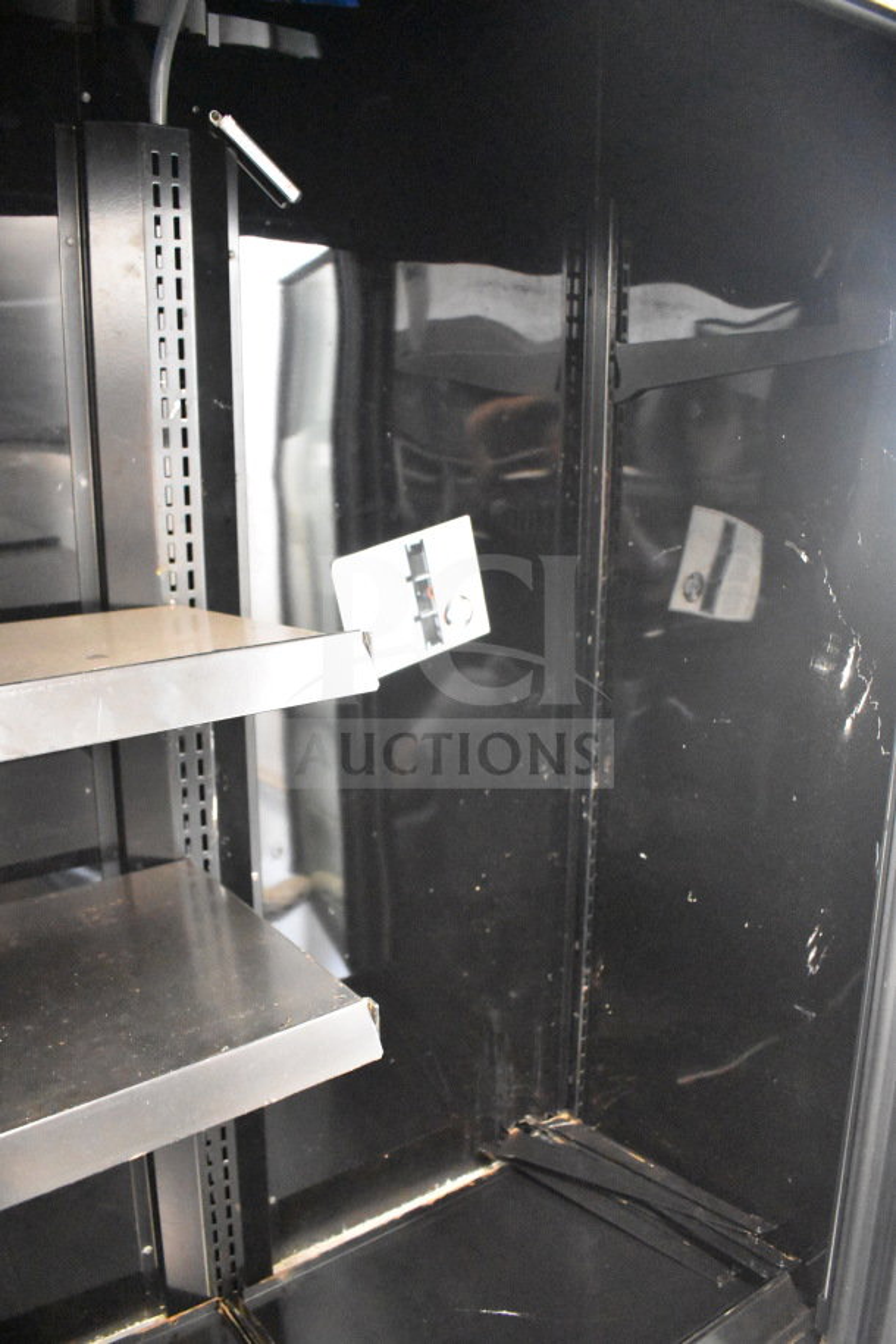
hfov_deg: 47.9
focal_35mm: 27
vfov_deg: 67.4
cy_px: 672
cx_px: 448
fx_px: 1008
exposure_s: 1/30
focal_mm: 18
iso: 12800
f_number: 3.5
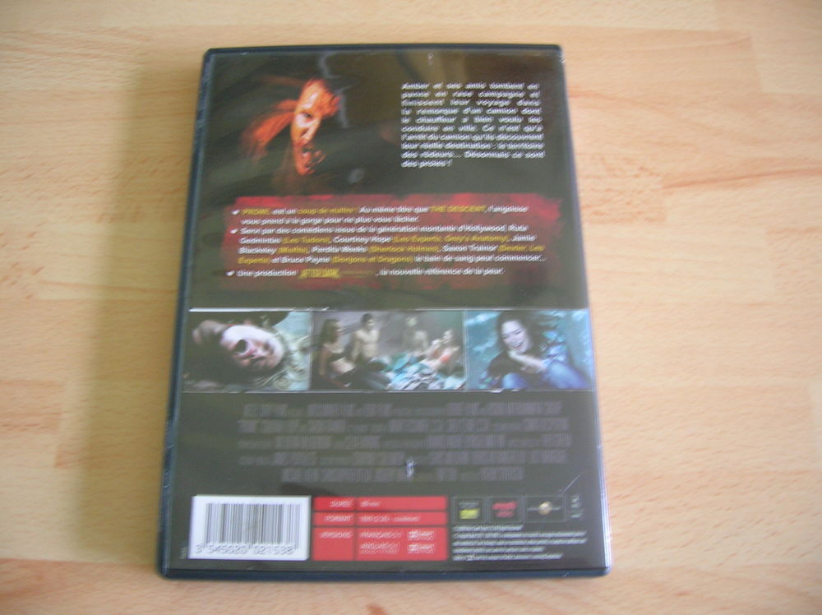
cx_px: 411
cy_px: 308
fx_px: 807
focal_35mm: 34
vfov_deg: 41.7
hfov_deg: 54.0
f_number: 2.9
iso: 90
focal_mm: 5.7
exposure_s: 1/4.1
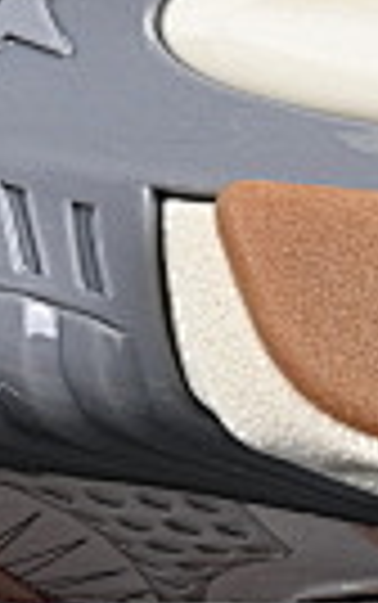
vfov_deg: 3.4
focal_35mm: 615
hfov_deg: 2.1
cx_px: -396
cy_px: -414
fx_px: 10115
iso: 160
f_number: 6.3
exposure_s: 1/100
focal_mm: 50
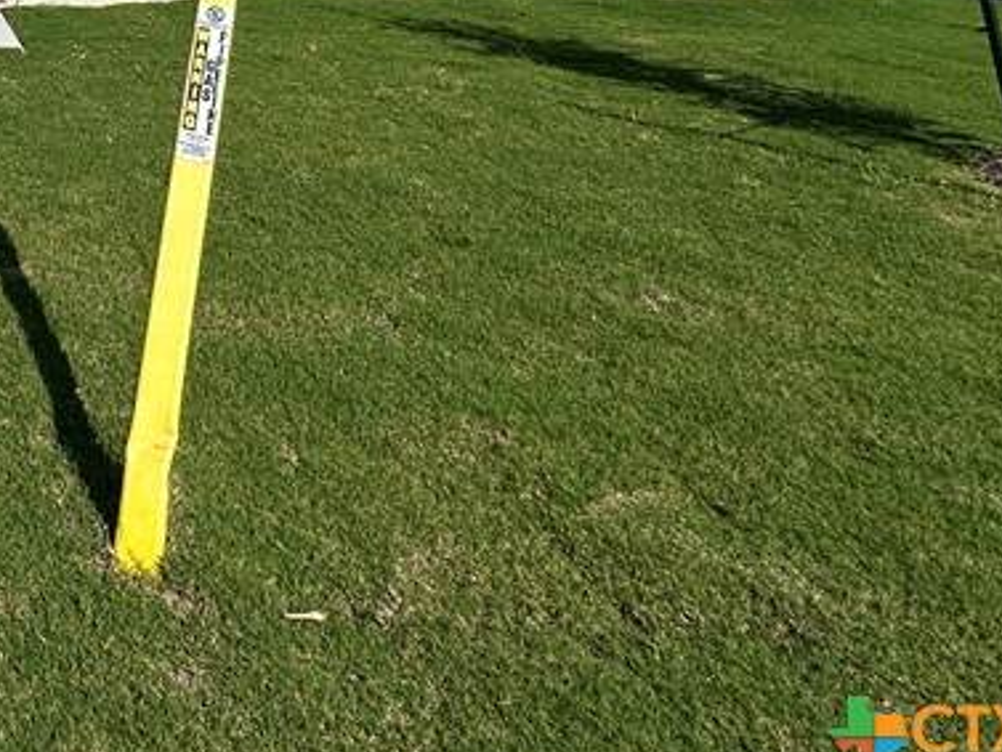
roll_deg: -0.2
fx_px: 1100
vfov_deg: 30.7
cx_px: -146
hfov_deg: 38.7
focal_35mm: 38
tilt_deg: +1.4
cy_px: -194
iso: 50
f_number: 2.2
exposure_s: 1/4651
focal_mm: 2.22
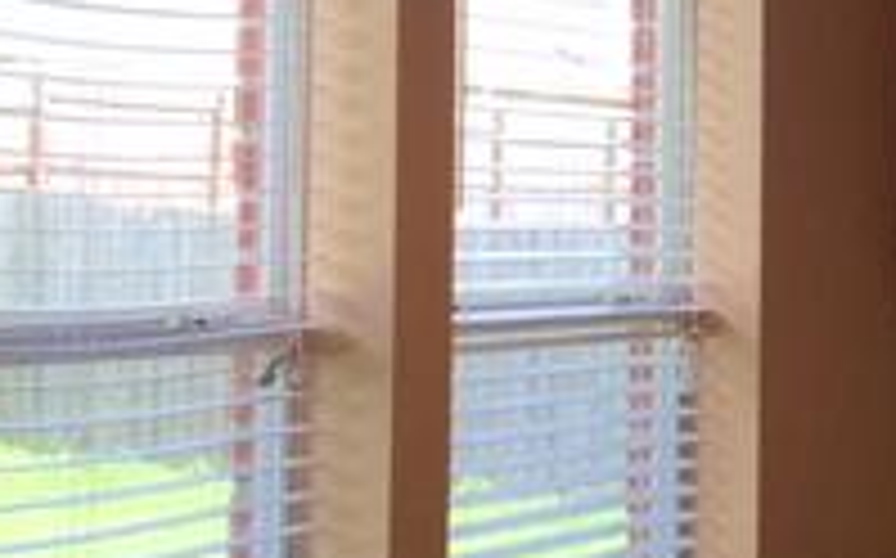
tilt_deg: +1.6
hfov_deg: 19.4
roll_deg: +0.0
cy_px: 194
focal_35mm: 99
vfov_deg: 13.2
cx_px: 1166
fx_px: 2415
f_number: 2.2
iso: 25
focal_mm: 4.15
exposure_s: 1/163
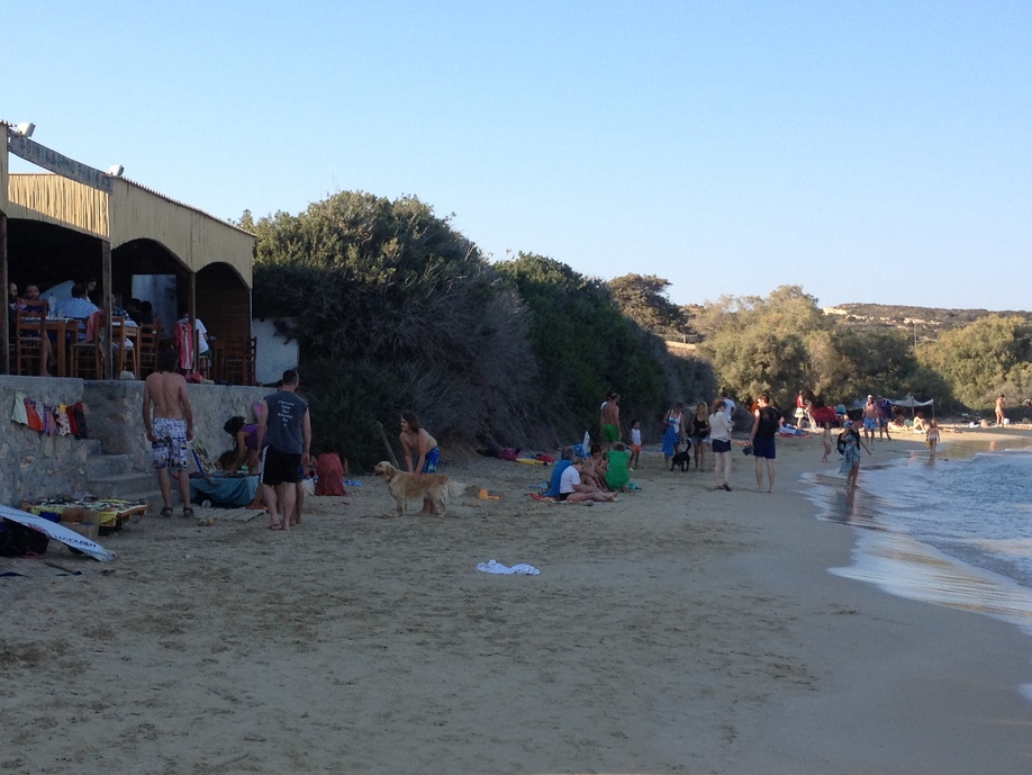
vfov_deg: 24.0
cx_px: 467
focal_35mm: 61
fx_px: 1819
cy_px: 453
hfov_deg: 31.7
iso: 50
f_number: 2.4
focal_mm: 4.28
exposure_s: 1/746
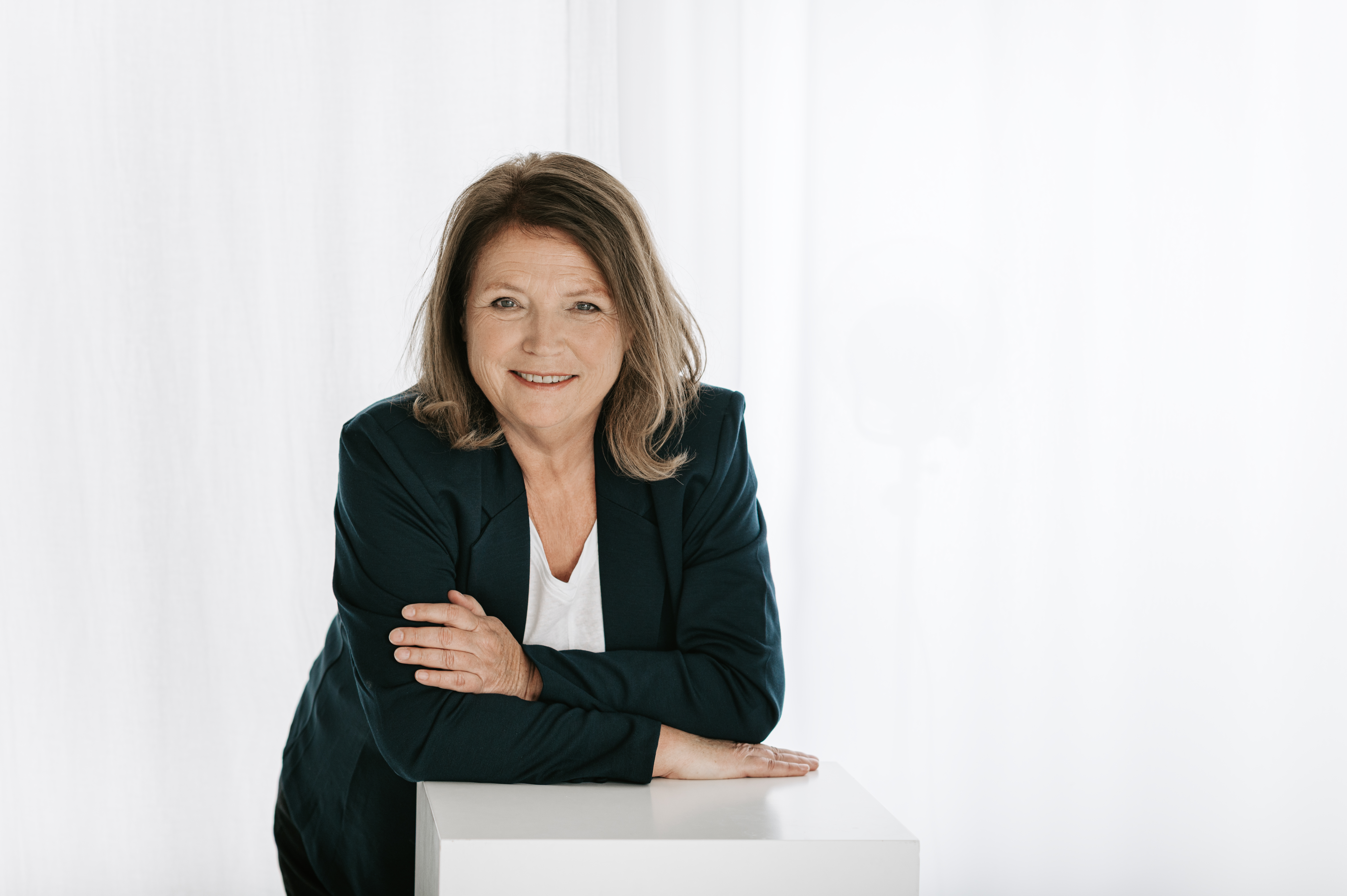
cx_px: 674
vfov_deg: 16.1
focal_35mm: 85
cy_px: 448
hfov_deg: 23.9
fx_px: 3178
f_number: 3.5
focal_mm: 85
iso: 100
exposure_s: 1/200
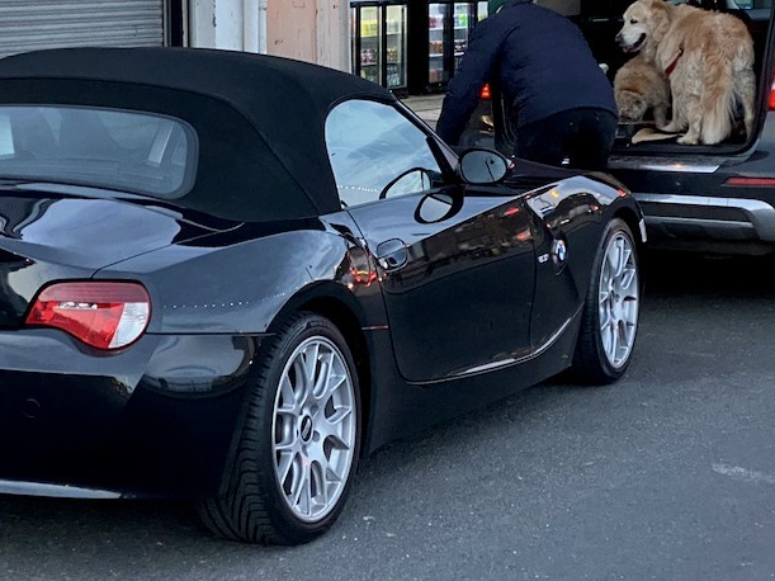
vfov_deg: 13.6
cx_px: 351
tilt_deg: -4.7
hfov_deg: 18.0
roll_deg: +0.6
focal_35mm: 109
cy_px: 192
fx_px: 2440
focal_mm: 6
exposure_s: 1/50
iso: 400
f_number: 2
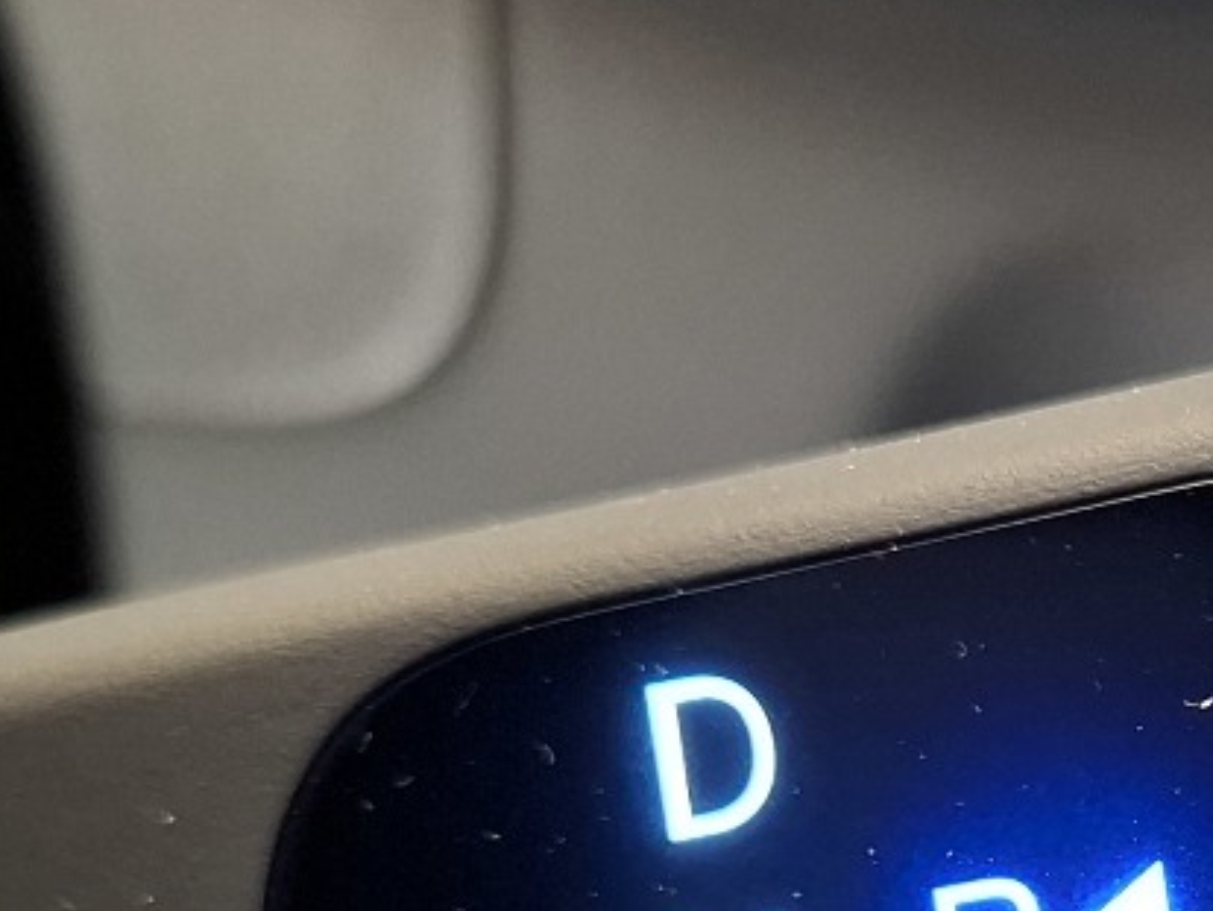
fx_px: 3506
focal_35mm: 100
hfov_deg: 18.8
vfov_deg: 14.0
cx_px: 1377
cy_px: 1327
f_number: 1.8
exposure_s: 1/25
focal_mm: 5.54
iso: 320
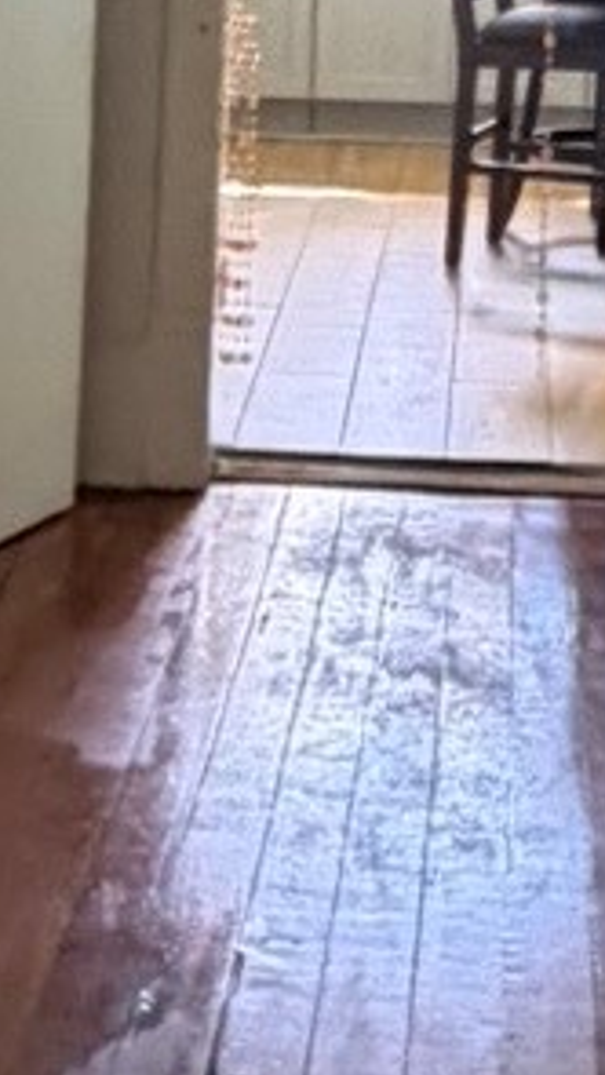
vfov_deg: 19.0
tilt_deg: -0.9
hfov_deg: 11.3
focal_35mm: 106
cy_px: -222
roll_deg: -0.6
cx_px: 569
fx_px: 3022
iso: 400
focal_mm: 2.22
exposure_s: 1/60
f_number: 2.2
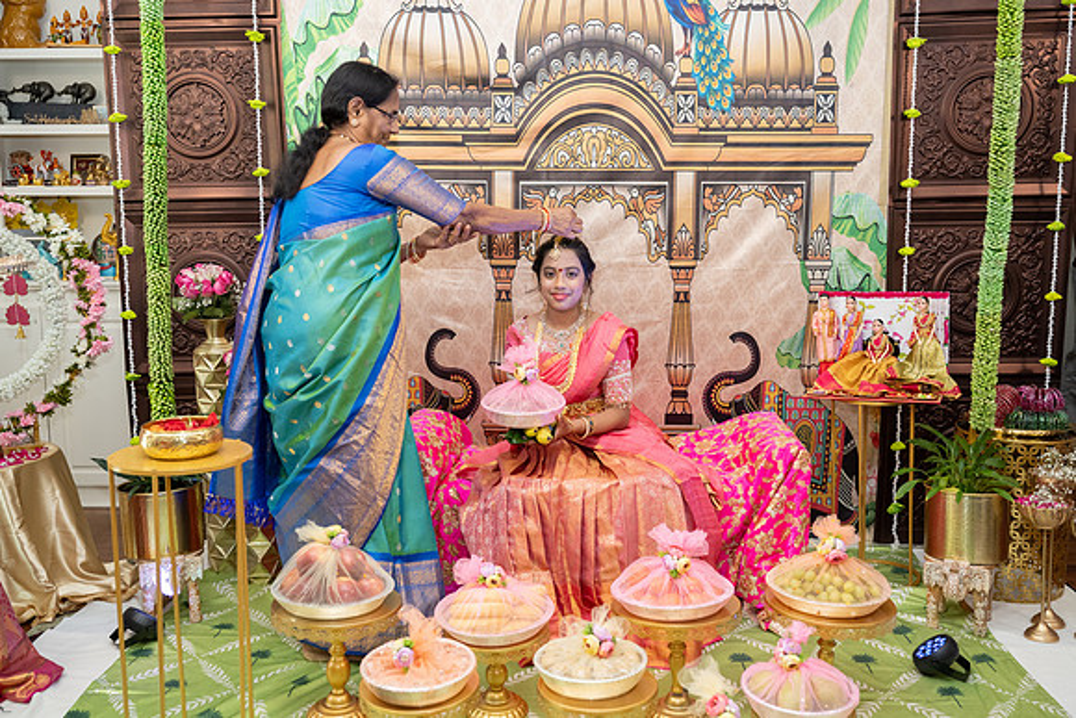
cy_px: 359
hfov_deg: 55.9
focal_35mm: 34
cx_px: 538
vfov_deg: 39.0
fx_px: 1013
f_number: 4
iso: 1000
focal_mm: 33.5
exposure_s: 1/160
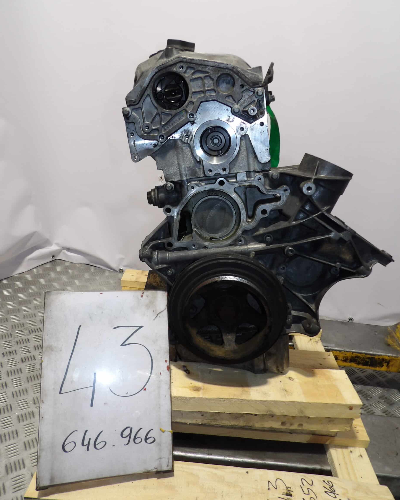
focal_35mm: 26
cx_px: 203
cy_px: 236
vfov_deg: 66.0
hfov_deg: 54.9
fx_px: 385
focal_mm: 4.3
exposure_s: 1/33
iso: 125
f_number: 2.8
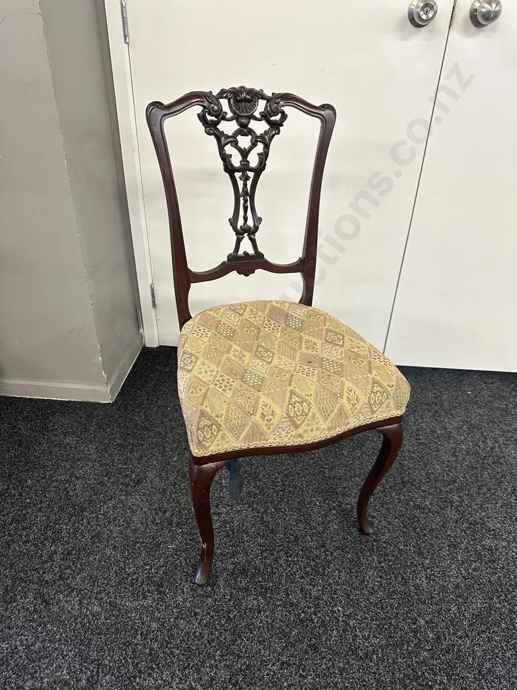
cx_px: 258
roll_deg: -1.8
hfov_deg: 56.8
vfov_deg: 71.6
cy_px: 345
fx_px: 478
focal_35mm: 24
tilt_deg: -32.7
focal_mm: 6.86
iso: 200
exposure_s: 1/100
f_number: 1.78
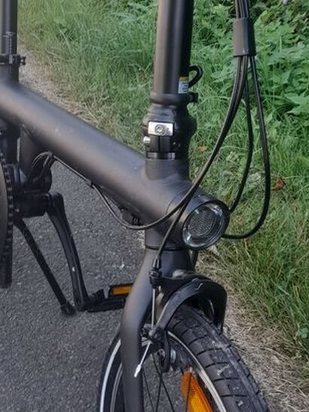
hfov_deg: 24.0
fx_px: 725
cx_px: 136
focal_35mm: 61
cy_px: 117
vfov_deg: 31.3
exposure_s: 1/50
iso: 25
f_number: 2
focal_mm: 4.6
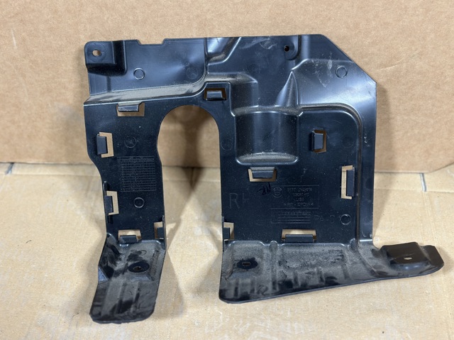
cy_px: 170
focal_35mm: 48
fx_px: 629
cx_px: 227
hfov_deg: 39.7
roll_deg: +2.4
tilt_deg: -42.8
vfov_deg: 30.2
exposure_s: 1/33
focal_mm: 6.86
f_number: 1.78
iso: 250
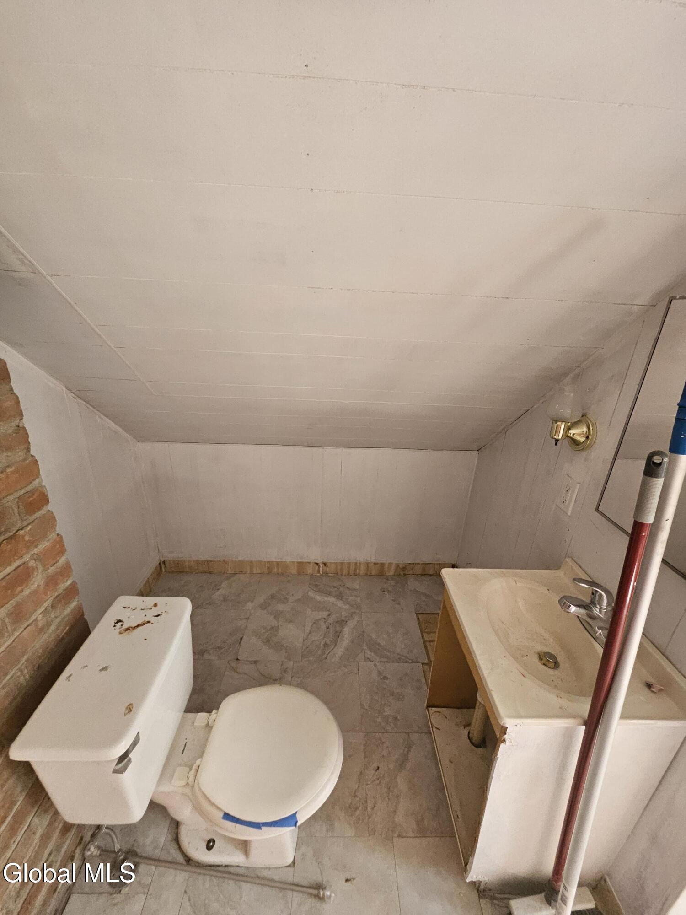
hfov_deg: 89.9
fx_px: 344
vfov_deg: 106.2
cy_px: 458
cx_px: 343
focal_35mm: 13
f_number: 2.2
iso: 320
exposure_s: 1/77.4
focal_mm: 1.74
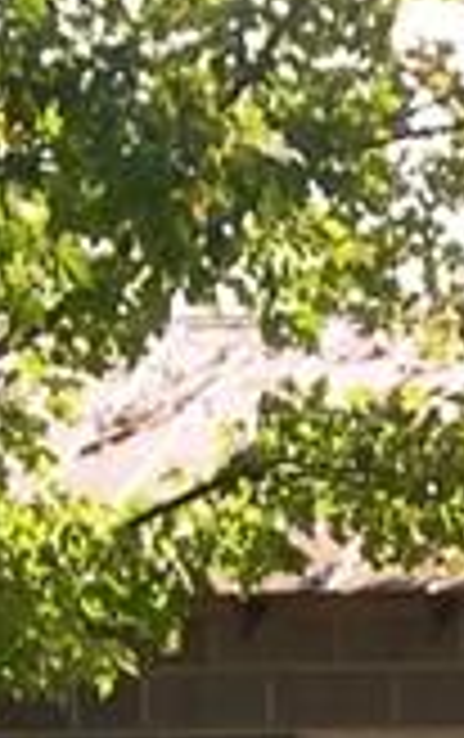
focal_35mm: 251
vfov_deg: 8.3
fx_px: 5061
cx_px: 117
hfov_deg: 5.2
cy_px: 864
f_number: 2.8
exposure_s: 1/404
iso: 100
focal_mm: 8
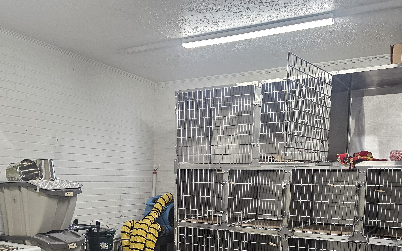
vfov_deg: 32.1
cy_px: 221
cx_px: 176
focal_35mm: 38
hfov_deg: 51.4
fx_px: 416
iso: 250
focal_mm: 6.3
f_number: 1.7
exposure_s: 1/120
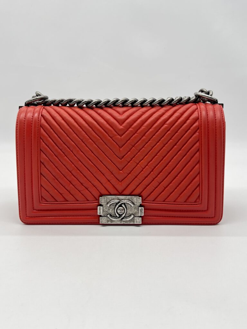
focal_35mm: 26
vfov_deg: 67.3
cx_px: 124
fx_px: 247
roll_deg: +0.8
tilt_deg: -10.4
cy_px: 164
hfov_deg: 53.1
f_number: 1.5
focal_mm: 5.7
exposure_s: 1/140
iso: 32
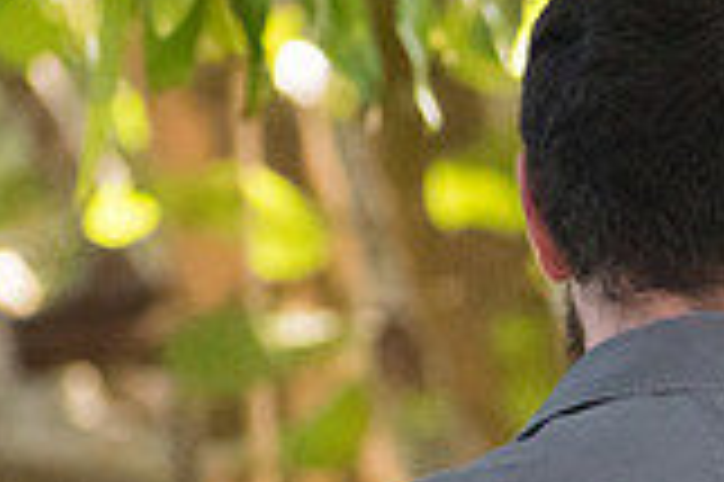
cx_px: 970
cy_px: 592
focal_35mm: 1639
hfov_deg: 1.3
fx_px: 32928
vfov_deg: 0.8
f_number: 6.3
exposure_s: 1/500
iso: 2800
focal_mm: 300
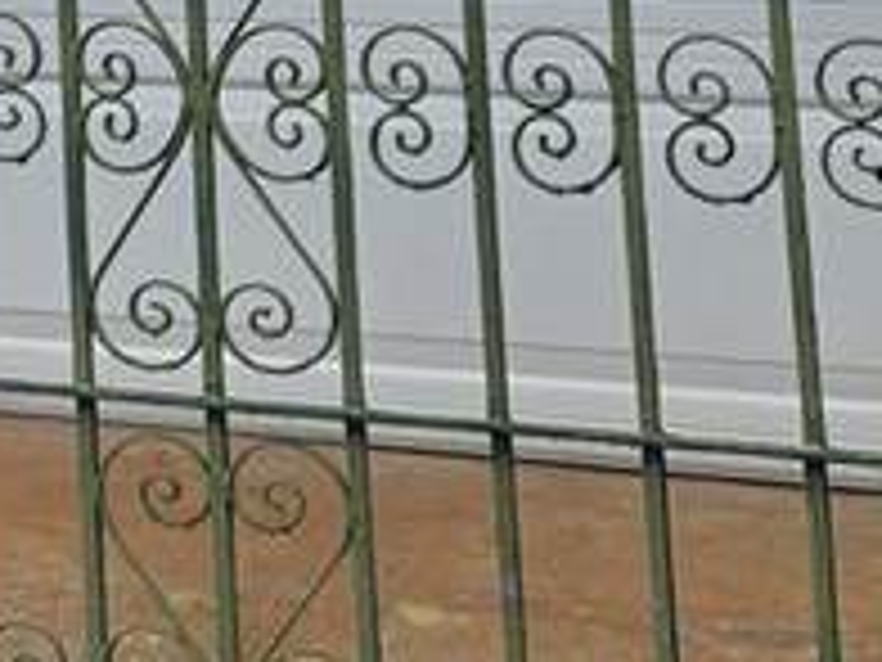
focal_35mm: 150
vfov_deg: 9.2
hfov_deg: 10.8
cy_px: -703
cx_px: -1350
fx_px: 3822
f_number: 1.8
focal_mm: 5.4
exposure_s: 1/2921
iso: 25
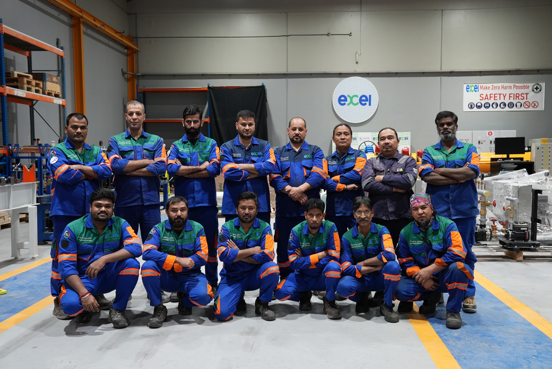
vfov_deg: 37.9
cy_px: 184
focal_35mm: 35
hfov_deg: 54.4
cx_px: 276
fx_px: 537
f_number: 4.5
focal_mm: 35
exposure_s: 1/125
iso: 1600
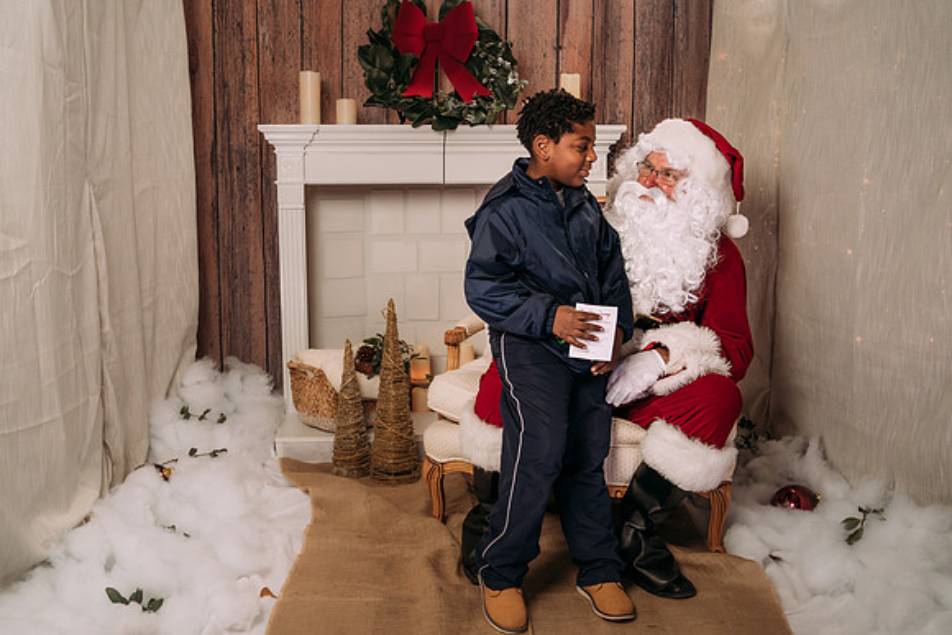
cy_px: 312
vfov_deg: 34.2
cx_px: 464
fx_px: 1031
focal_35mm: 39
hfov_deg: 49.6
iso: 100
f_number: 5
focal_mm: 35
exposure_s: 1/100
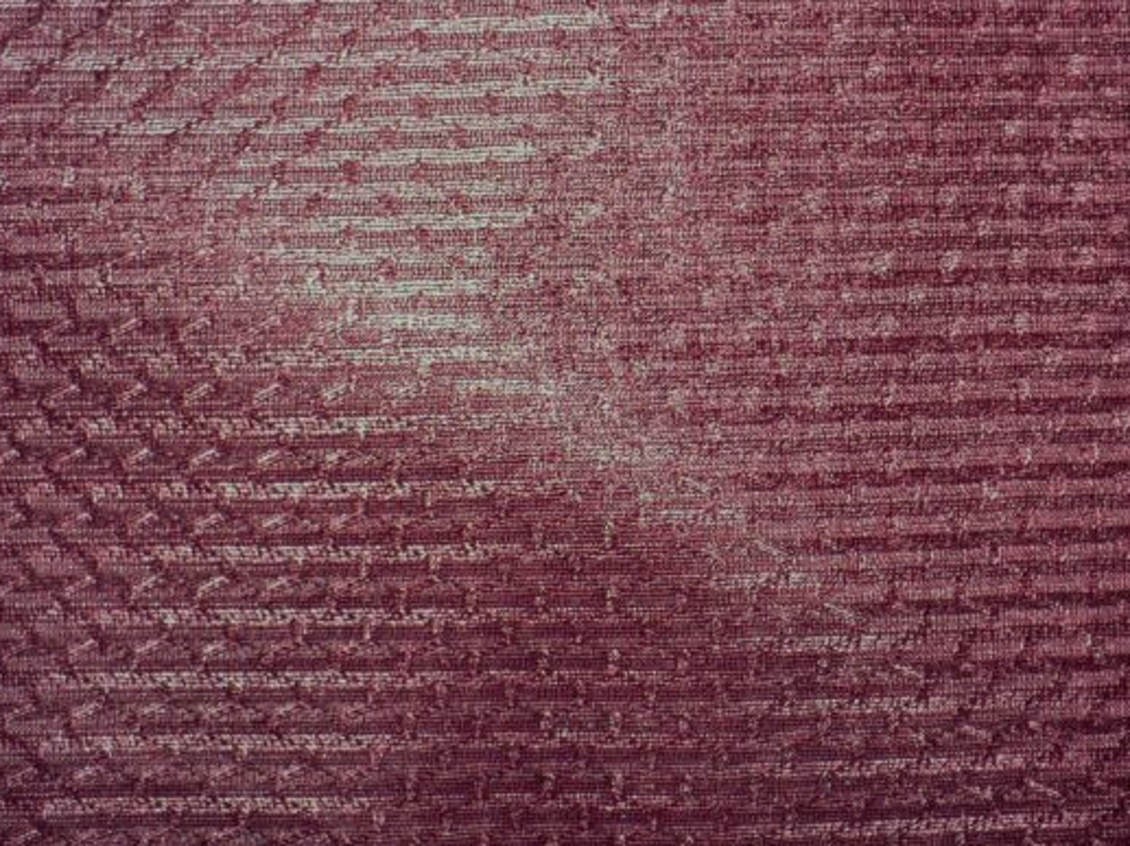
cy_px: 308
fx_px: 1794
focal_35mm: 55
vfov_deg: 26.4
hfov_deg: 34.8
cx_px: 710
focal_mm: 6.1
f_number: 2.8
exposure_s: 1/30
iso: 100
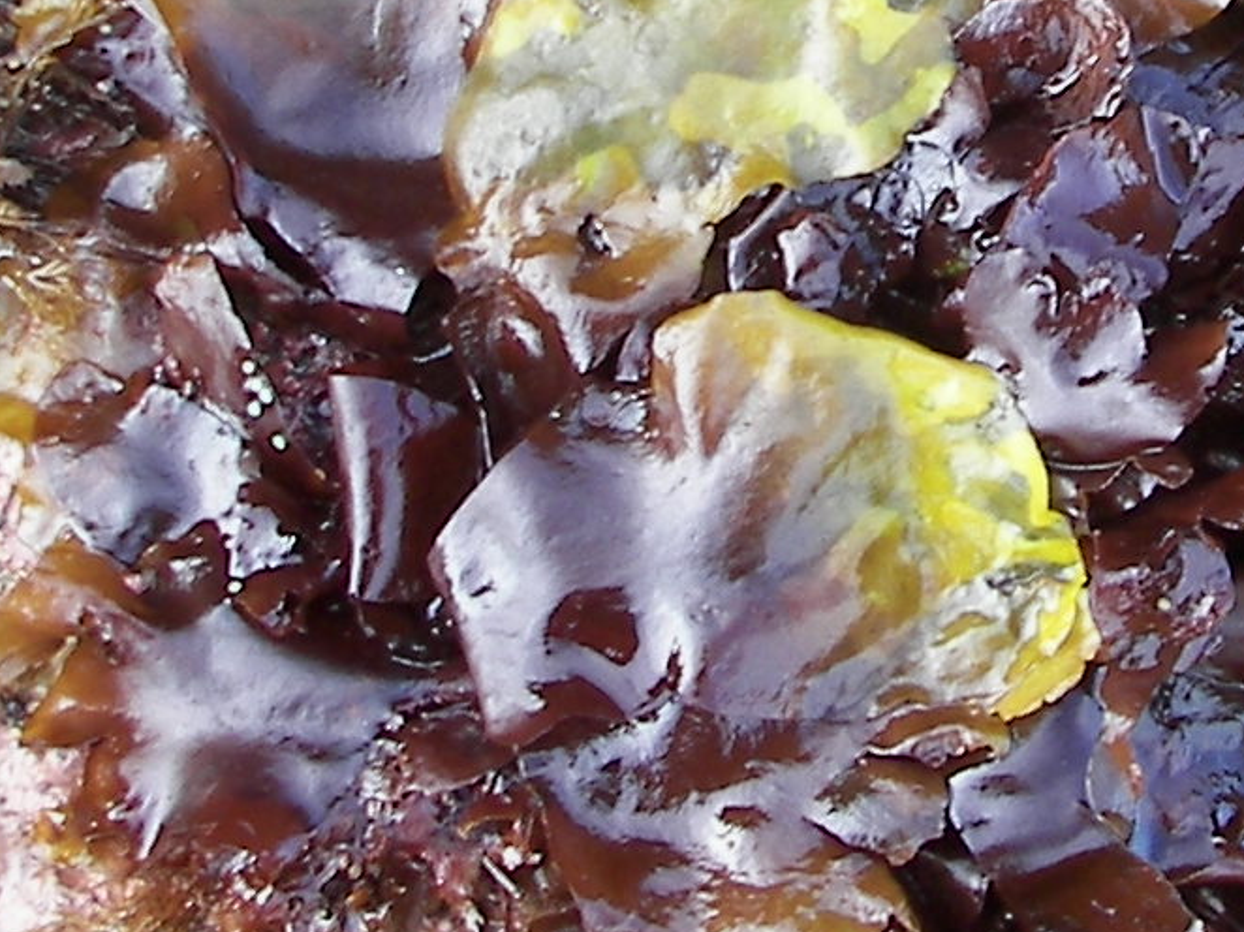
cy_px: 34
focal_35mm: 141
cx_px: 1000
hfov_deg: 13.9
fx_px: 5065
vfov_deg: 10.4
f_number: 2.8
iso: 50
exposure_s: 1/50
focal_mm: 6
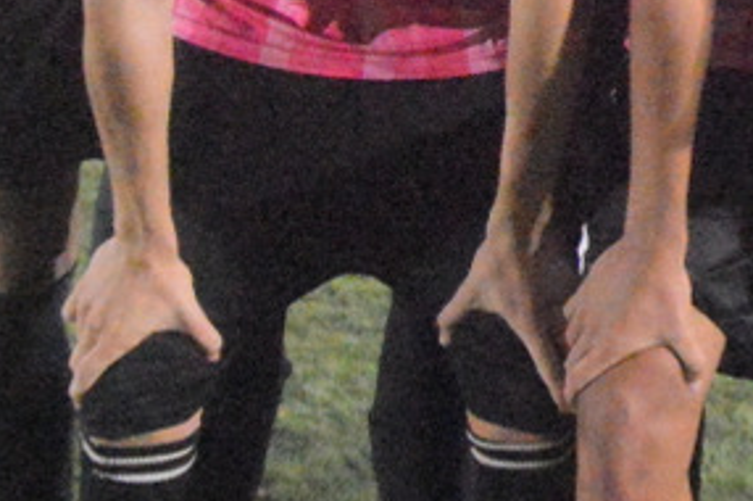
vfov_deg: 7.2
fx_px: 3949
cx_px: 1337
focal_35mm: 189
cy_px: -140
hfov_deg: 10.3
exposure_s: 1/125
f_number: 4.5
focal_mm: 24
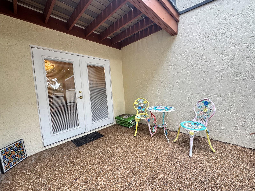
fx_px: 103
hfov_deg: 102.1
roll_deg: +4.0
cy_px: 96
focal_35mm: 14
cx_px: 128
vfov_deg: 85.7
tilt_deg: -5.0
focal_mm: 2.22
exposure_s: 1/99
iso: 64
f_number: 2.2
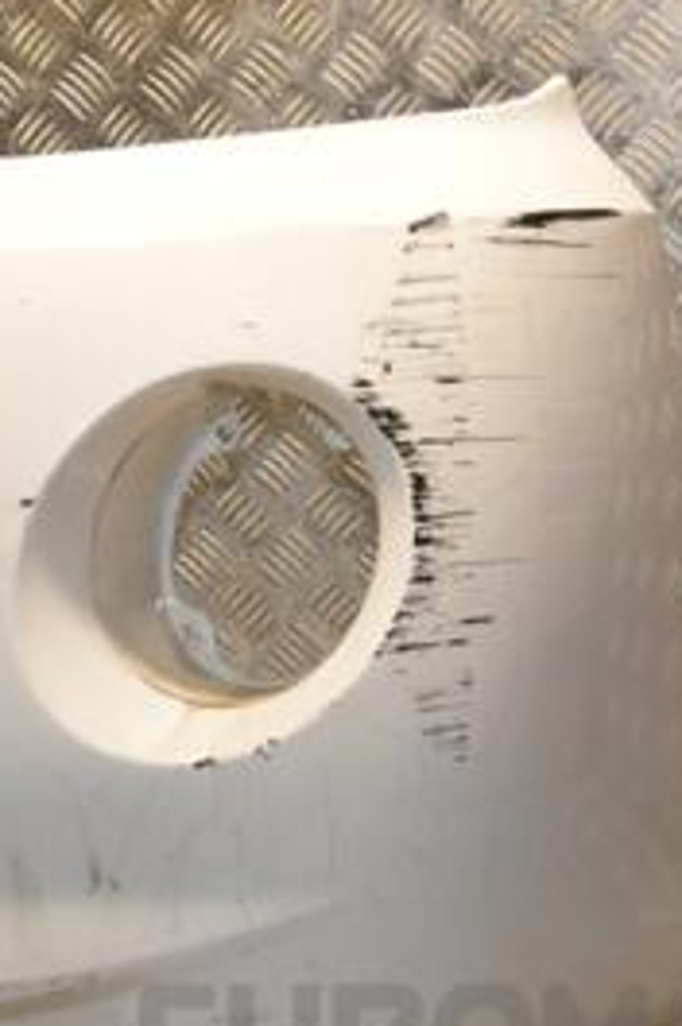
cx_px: 66
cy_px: 527
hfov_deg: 13.3
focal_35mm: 102
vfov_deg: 20.0
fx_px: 2906
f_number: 6.3
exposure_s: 1/200
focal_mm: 30
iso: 800
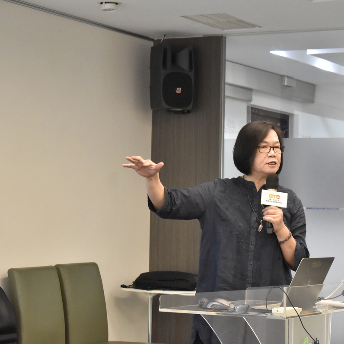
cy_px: 172
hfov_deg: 16.5
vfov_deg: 16.5
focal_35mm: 106
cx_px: 221
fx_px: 1188
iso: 2500
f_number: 5.6
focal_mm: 55
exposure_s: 1/80
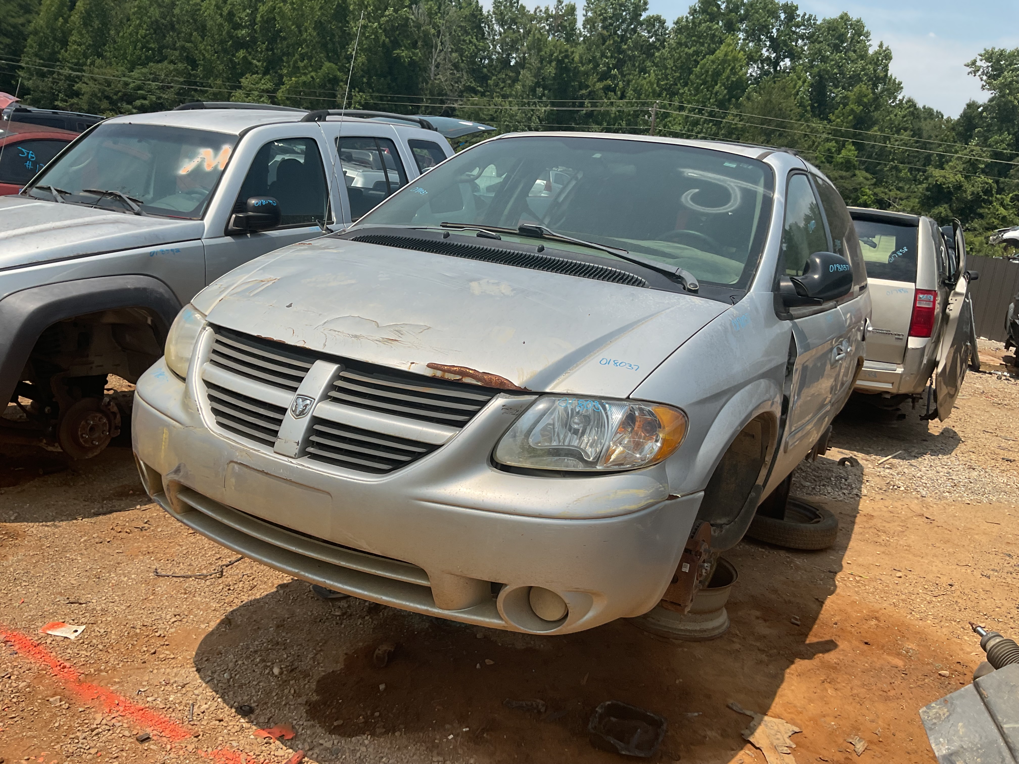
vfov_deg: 48.2
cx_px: 510
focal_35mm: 29
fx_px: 854
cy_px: 382
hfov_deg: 61.7
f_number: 1.8
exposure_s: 1/2801
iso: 16
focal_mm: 3
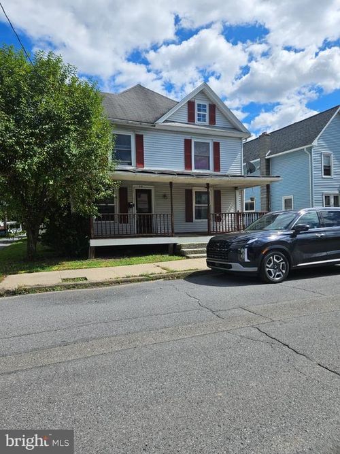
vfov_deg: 73.9
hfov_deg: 58.9
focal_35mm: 23
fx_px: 301
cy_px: 227
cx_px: 170
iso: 25
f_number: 1.8
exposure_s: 1/2621
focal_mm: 5.4
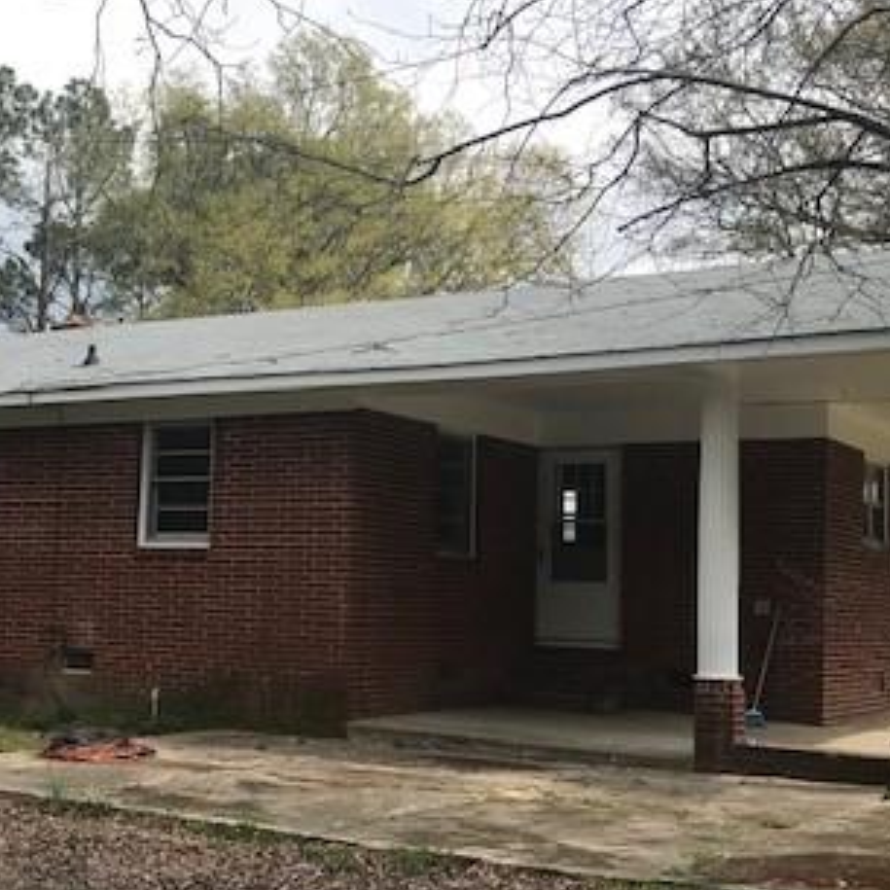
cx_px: 301
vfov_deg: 32.7
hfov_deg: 32.5
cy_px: 505
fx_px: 1513
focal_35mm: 52
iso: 20
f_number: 1.8
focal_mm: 3.99
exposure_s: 1/1808
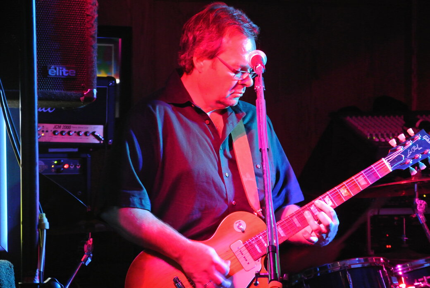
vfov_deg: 8.9
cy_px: 144
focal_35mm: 154
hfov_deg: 13.3
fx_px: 1841
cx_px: 215
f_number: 4.2
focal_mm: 57.2
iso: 1800
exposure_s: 1/30
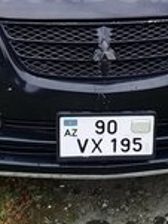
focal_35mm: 102
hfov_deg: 14.5
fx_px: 661
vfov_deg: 18.6
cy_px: -15
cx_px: 107
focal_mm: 3.3
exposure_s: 1/397
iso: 50
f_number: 2.2
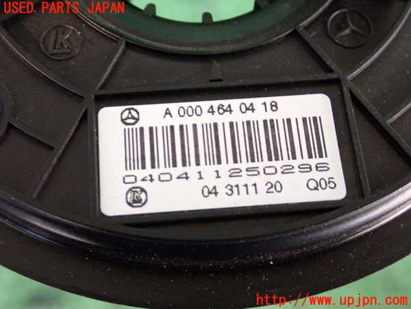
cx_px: 206
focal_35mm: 54
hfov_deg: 35.5
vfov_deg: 27.0
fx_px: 641
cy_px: 154
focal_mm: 9.65
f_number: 3.3
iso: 800
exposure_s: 1/50
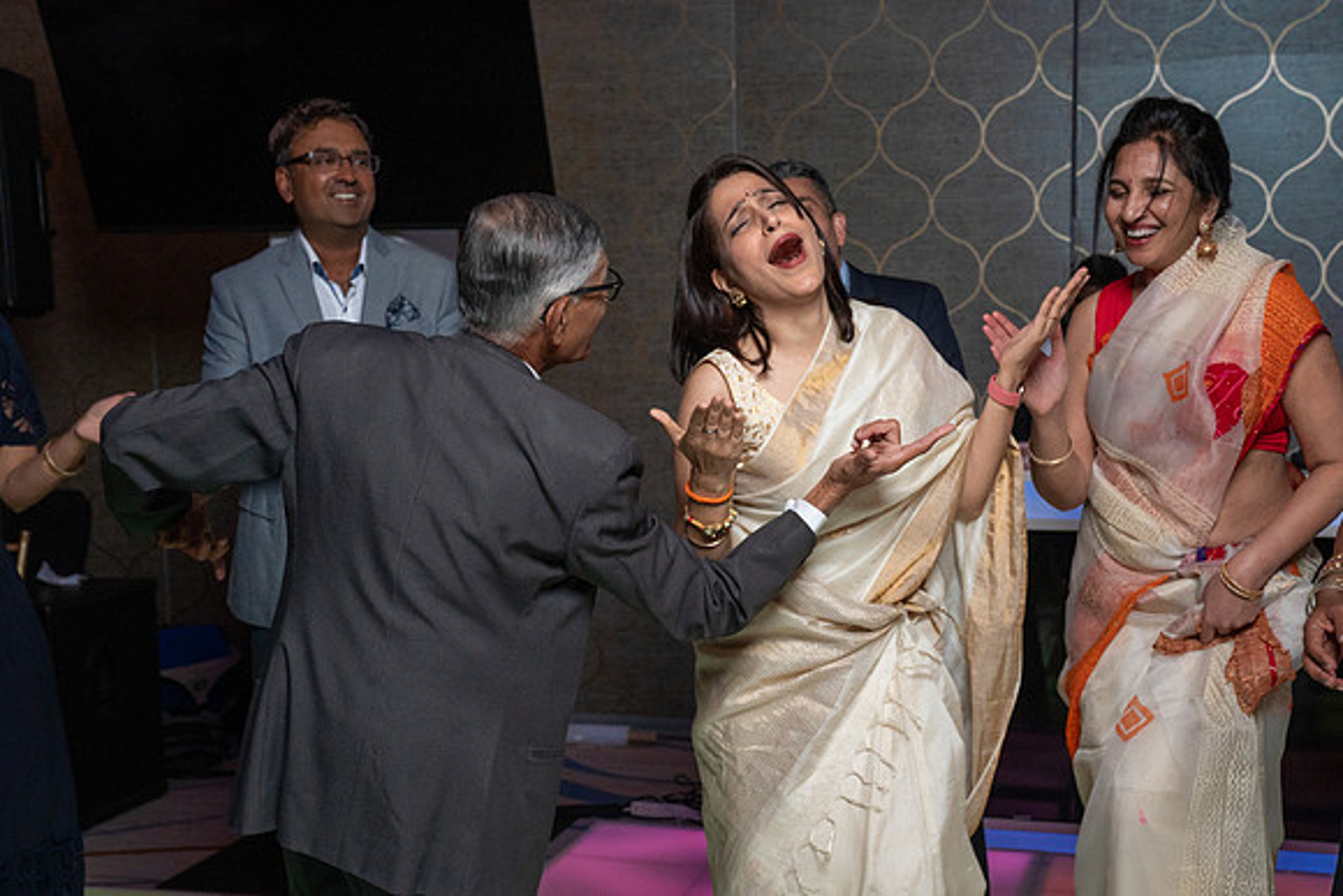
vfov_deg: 27.7
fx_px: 1817
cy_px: 497
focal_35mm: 49
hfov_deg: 40.5
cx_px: 763
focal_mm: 42
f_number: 5.6
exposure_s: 1/200
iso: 2000
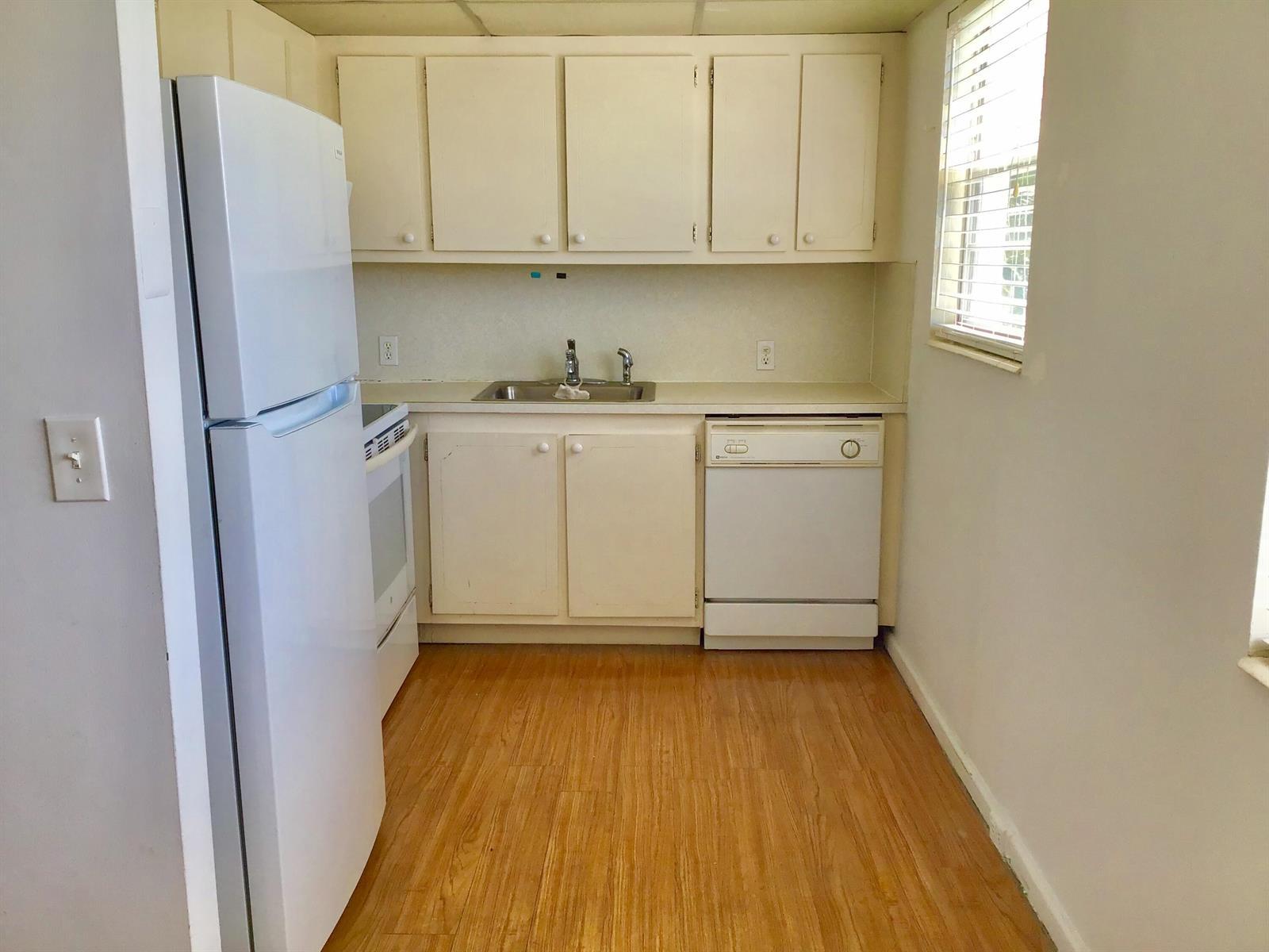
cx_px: 634
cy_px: 476
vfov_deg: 45.4
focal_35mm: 31
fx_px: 1136
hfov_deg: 58.4
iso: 32
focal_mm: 3.3
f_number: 2.4
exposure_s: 1/120
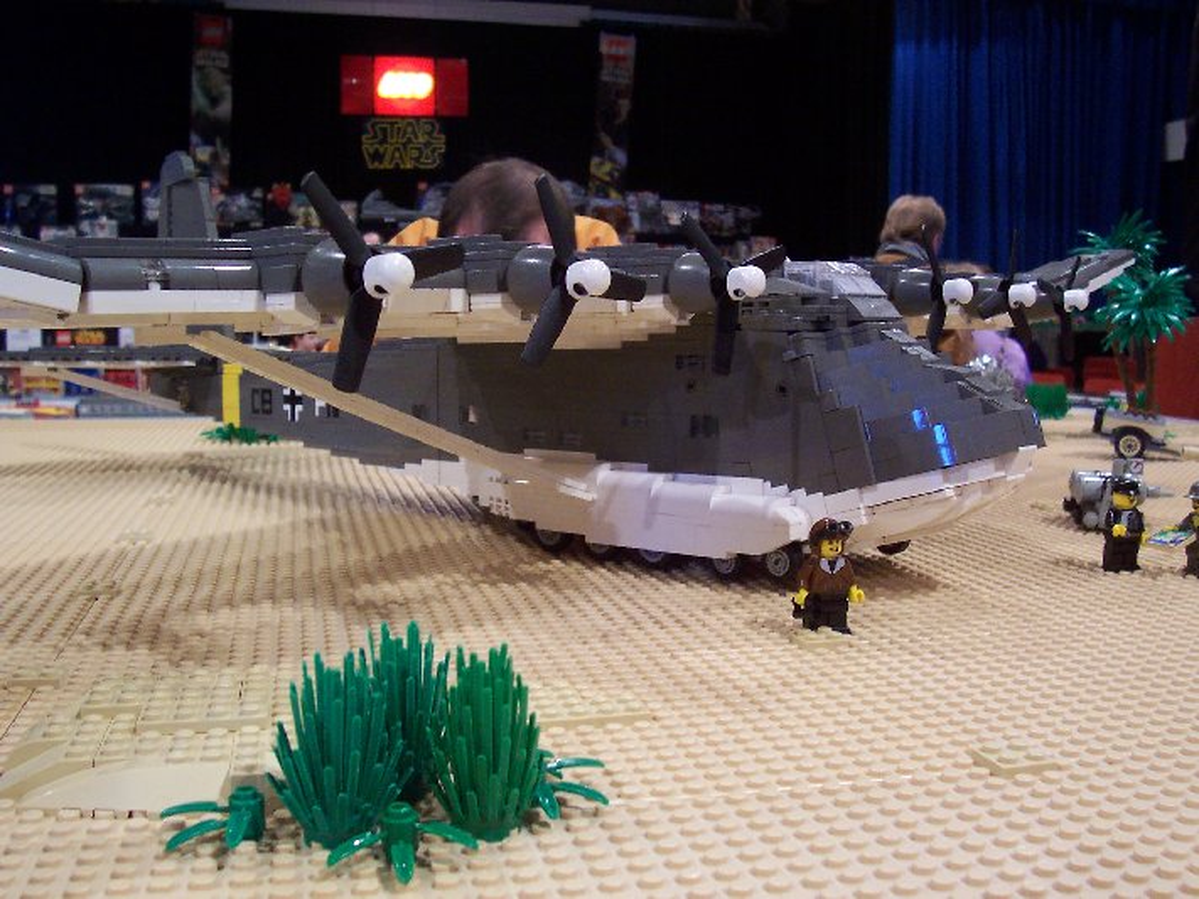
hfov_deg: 50.1
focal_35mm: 37
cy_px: 450
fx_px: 1281
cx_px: 600
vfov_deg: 38.7
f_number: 2.8
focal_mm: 5.6
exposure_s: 1/30
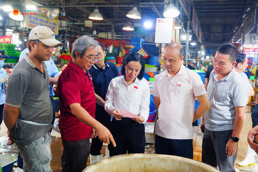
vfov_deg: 40.0
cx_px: 129
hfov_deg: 57.2
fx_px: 236
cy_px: 86
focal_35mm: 33
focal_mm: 22.3
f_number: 4
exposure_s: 1/34
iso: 800
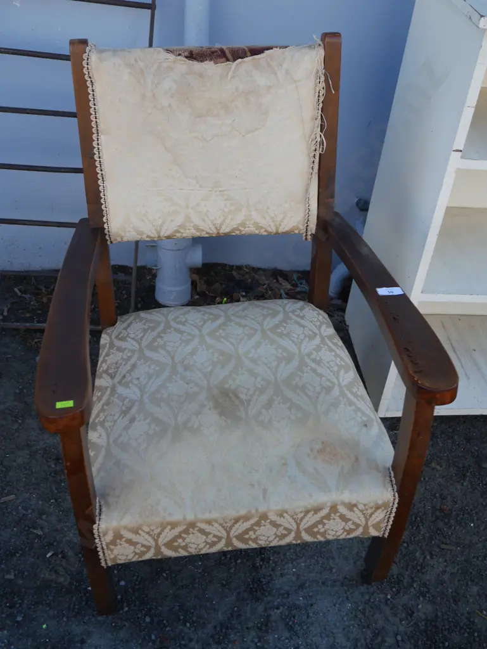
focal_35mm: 42
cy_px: 324
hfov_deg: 34.4
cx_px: 244
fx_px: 787
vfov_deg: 44.8
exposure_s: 1/125
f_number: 5
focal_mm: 21
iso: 200
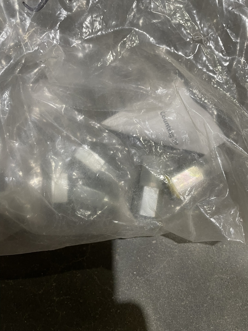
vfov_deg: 67.3
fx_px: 248
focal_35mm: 26
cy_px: 166
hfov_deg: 53.1
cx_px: 124
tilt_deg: -85.1
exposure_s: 1/60
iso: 160
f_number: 1.6
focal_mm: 4.2
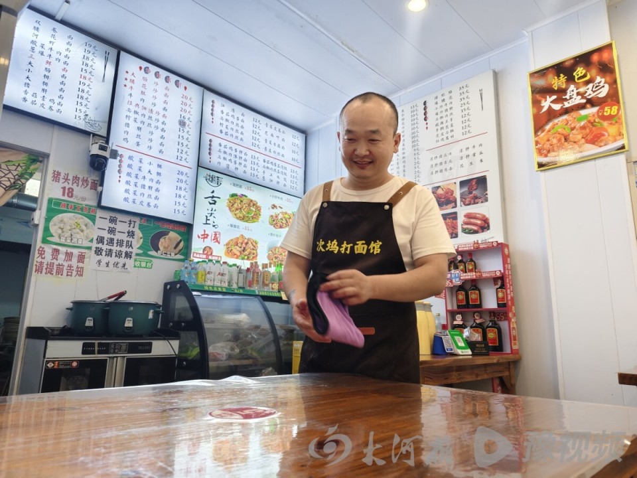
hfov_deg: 73.9
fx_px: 423
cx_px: 318
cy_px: 239
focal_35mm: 23
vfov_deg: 58.9
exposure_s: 1/100
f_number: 1.88
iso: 181
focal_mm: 5.56
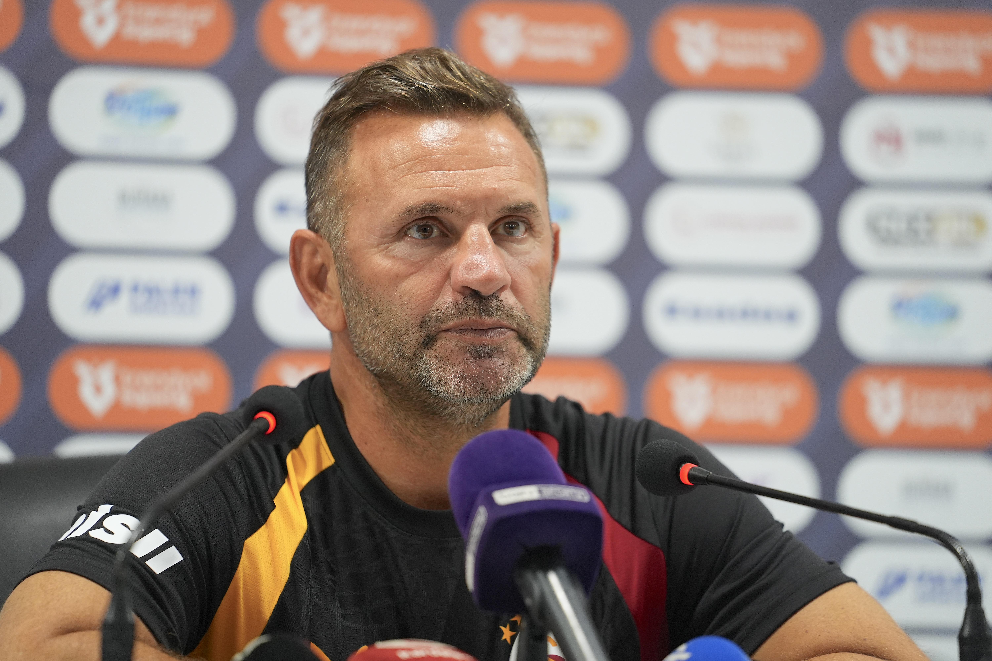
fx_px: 5428
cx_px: 496
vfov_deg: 7.0
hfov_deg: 10.4
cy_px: 330
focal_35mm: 197
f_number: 2.8
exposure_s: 1/160
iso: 2000
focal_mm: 197
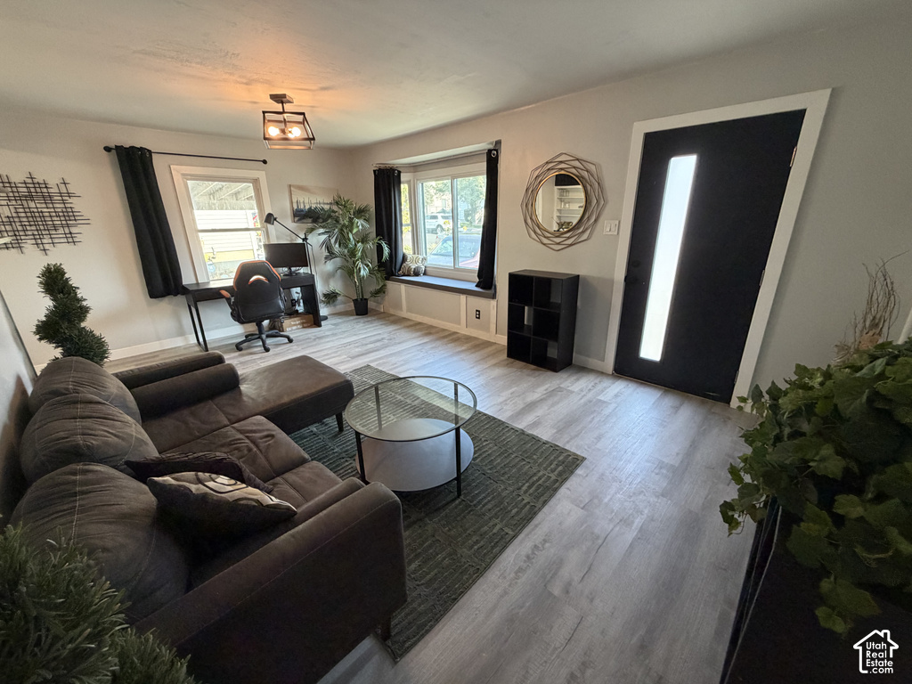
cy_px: 342
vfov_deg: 85.7
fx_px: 369
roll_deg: +1.7
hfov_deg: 102.1
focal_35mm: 14
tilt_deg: -19.4
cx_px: 456
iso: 400
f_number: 2.2
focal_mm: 2.22
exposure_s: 1/60
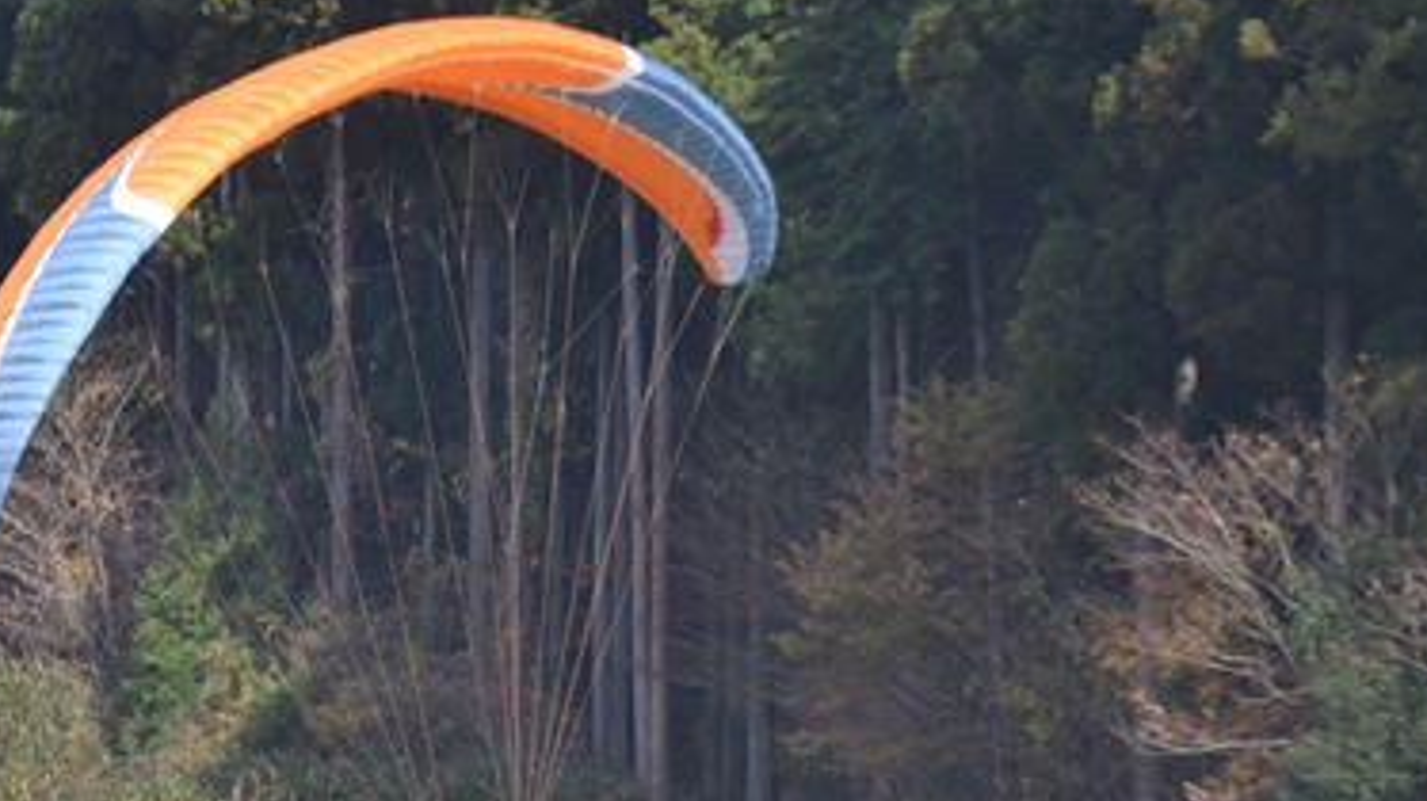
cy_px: 524
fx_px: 11195
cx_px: 439
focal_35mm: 296
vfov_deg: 4.1
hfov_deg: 7.3
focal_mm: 110
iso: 400
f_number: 4.8
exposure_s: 1/1000
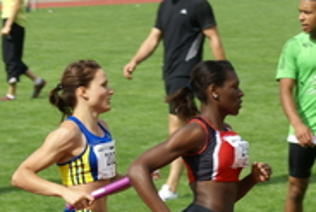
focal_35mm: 330
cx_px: 185
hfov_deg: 6.2
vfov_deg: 4.2
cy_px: 167
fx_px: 2903
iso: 100
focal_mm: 75
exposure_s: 1/400
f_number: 5.6
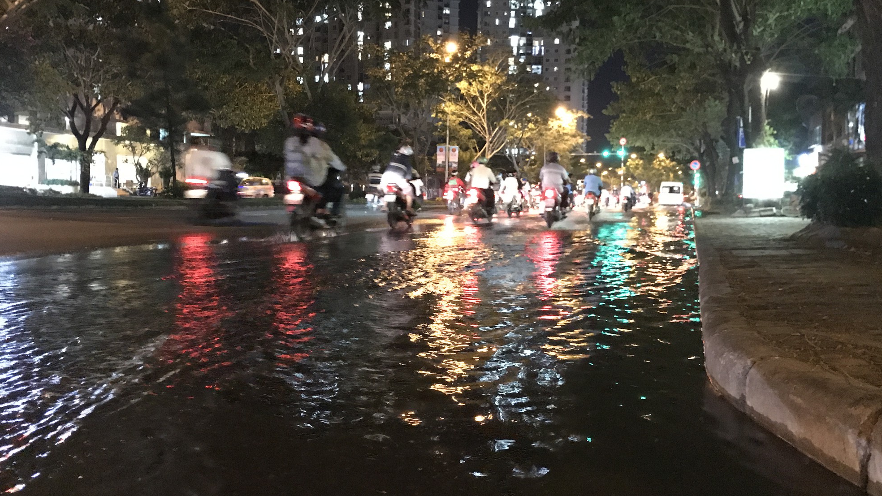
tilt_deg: -2.1
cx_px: 443
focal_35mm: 31
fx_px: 725
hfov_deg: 62.6
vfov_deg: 37.8
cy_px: 242
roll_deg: +1.1
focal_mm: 3.99
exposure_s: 1/4
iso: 320
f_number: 1.8
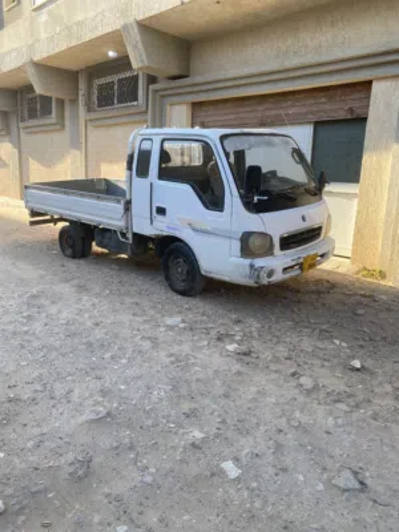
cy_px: 266
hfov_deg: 53.1
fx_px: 400
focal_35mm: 26
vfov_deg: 67.3
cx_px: 200
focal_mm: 4.25
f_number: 1.8
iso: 32
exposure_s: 1/534
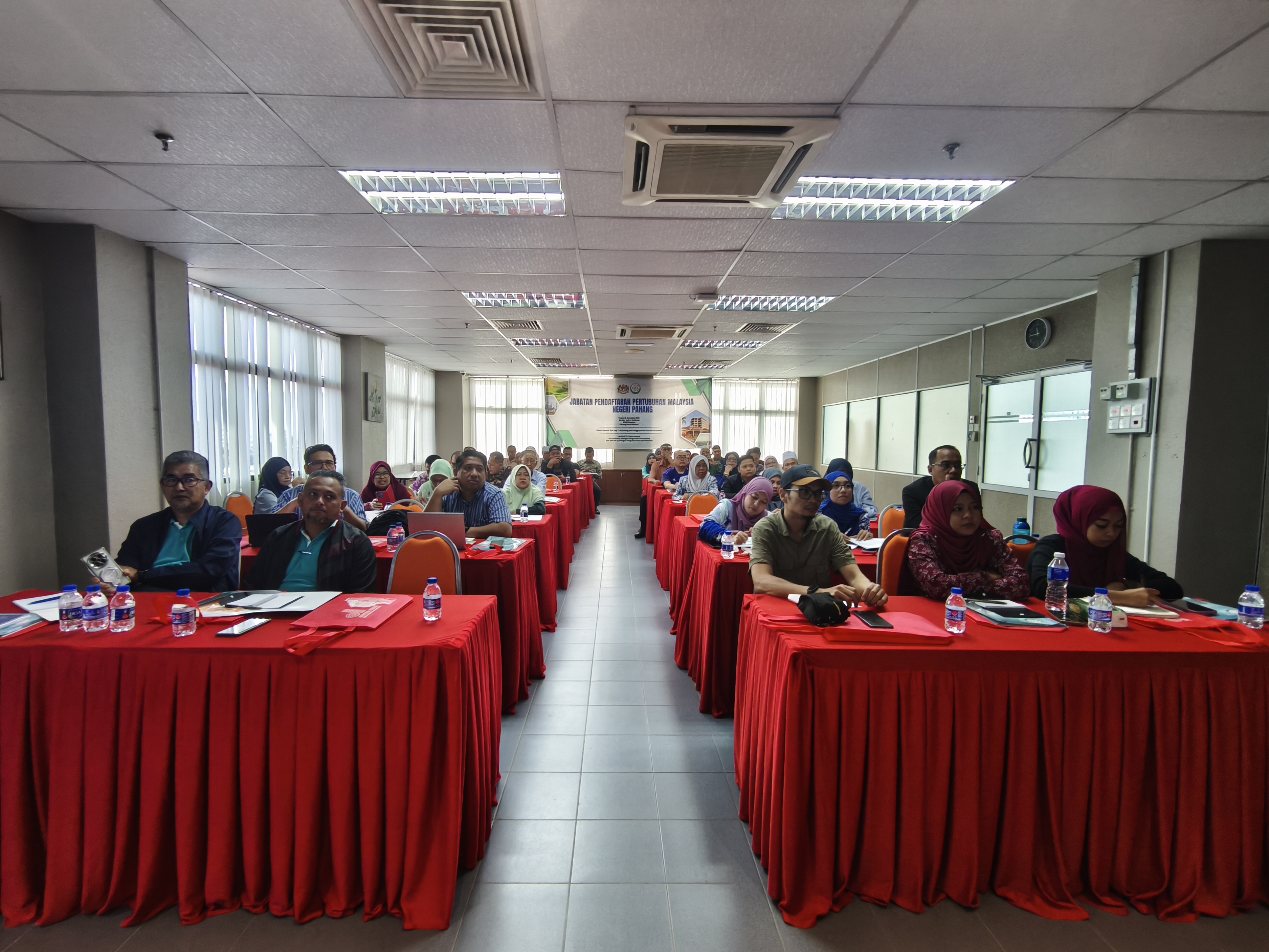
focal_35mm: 16
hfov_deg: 94.5
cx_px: 625
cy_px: 475
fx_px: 587
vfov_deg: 78.1
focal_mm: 1.91
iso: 500
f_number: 2.2
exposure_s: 1/25
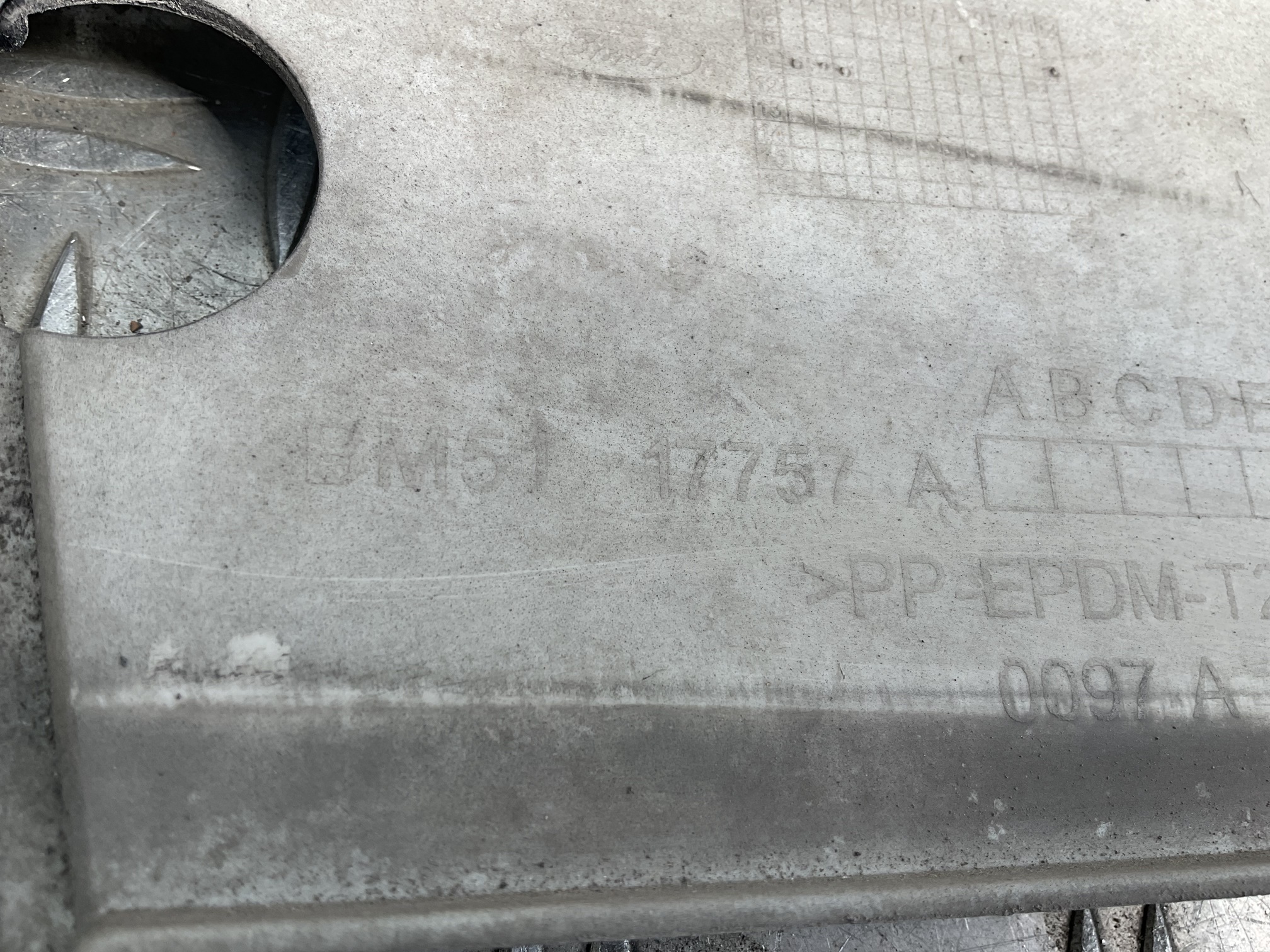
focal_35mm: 29
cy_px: 476
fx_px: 1064
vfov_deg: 48.2
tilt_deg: -69.5
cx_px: 635
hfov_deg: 61.7
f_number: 1.8
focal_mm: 3
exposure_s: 1/167
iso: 16
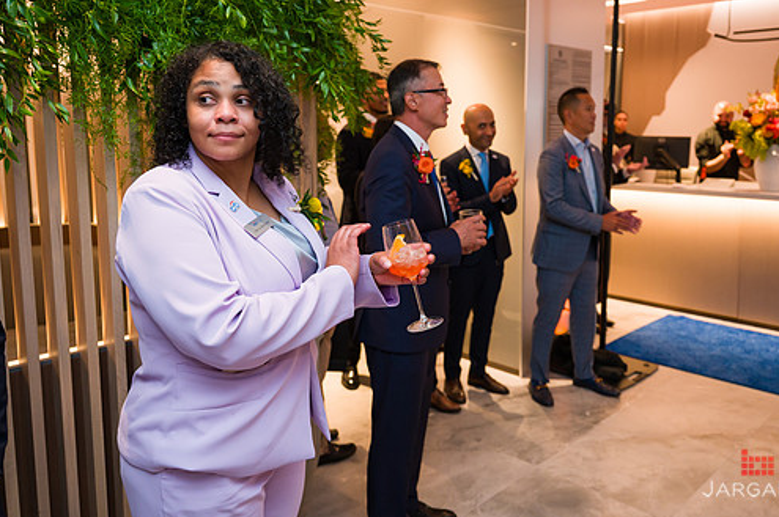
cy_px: 213
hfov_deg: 61.9
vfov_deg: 43.4
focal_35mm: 30
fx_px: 649
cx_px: 419
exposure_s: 1/160
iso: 800
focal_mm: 24
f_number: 3.2
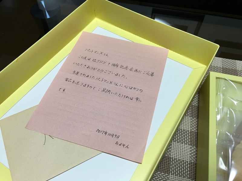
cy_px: 90
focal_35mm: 29
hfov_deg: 61.7
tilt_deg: -58.3
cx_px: 121
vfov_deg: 48.2
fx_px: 203
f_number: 2.2
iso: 32
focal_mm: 4.15
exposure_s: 1/30
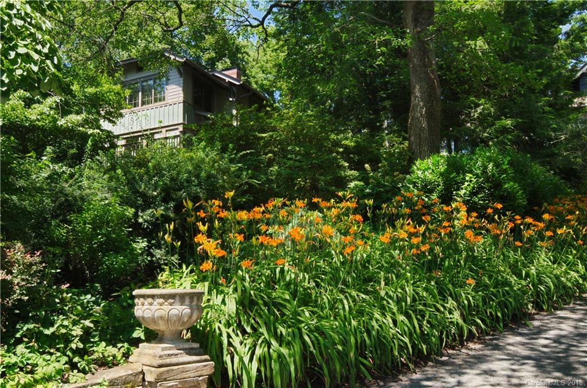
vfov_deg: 43.4
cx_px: 294
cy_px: 194
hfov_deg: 62.1
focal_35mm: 30
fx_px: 488
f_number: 16
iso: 320
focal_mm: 20
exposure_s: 1/125
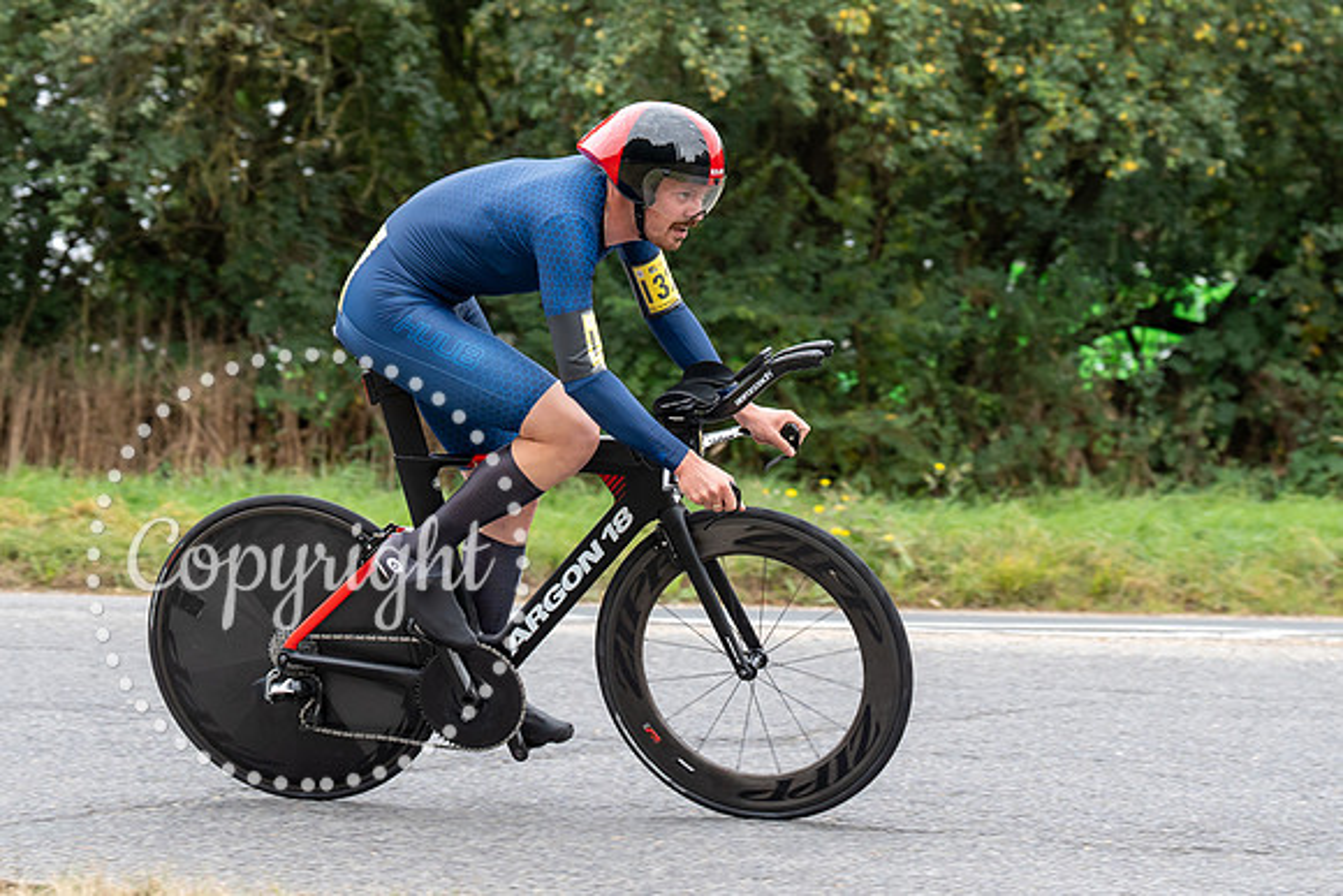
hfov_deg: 19.2
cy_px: 313
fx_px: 3958
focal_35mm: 106
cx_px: 555
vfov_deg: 12.9
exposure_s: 1/1000
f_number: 4
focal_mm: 70
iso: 800
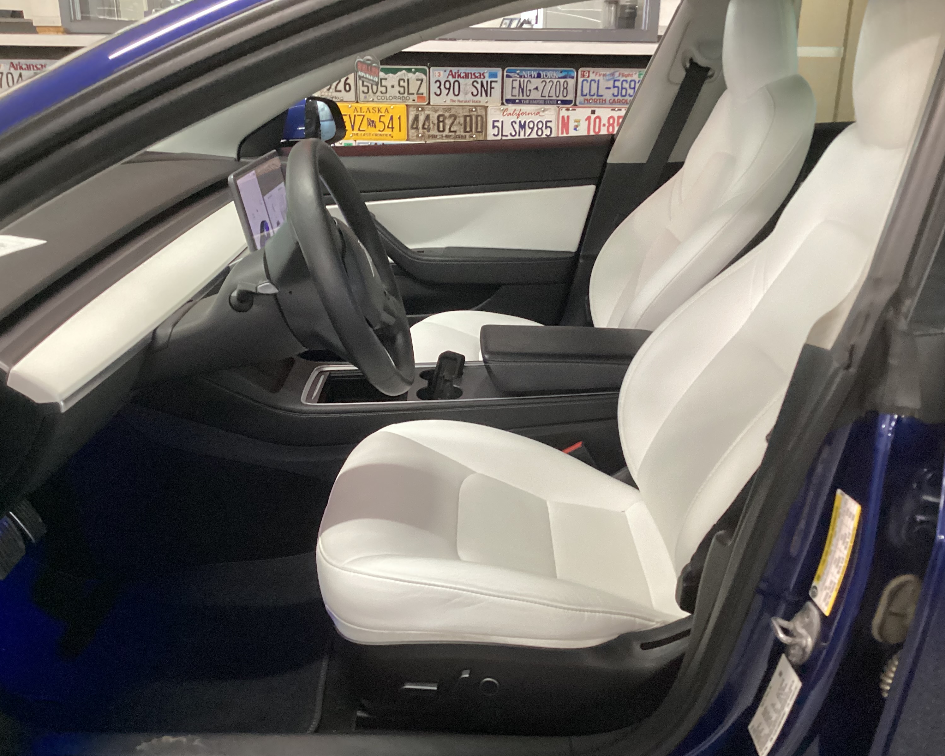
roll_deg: -1.4
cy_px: 384
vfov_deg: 44.5
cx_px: 470
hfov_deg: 54.2
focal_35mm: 33
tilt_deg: -22.6
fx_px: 923
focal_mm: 3.3
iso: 320
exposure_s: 1/50
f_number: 2.4
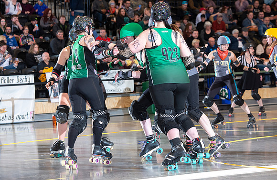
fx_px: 1021
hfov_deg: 15.5
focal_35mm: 134
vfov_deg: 10.1
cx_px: 126
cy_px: 86
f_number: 5.6
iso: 640
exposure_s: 1/160
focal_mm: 122
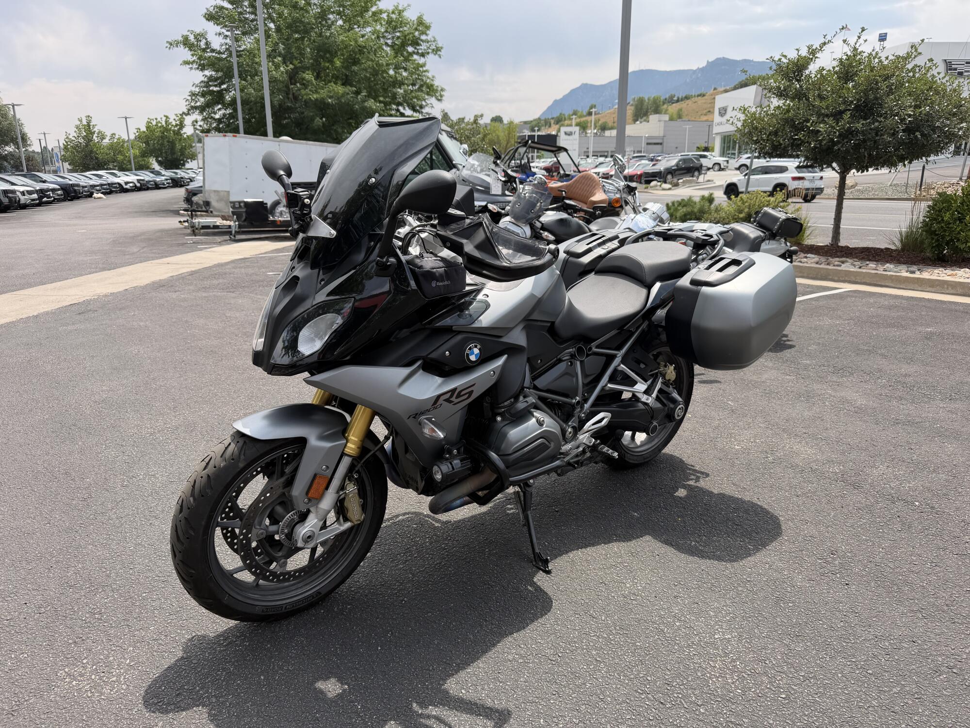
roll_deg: +1.2
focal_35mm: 24
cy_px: 364
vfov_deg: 56.8
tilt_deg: -15.3
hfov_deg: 71.6
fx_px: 673
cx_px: 485
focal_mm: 6.76
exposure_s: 1/2445
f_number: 1.78
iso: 80
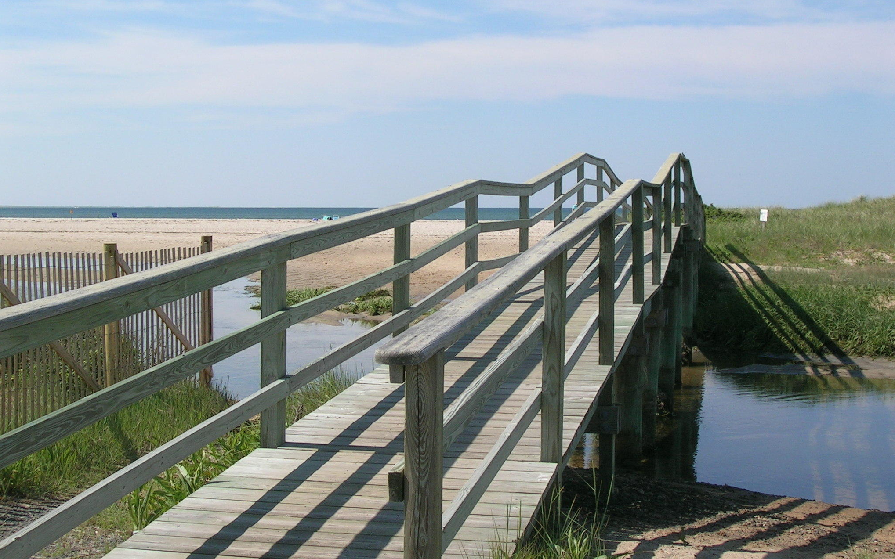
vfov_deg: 20.0
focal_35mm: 65
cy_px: 251
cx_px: 448
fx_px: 1585
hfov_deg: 31.5
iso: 50
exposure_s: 1/387
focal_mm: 9.3
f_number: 5.9
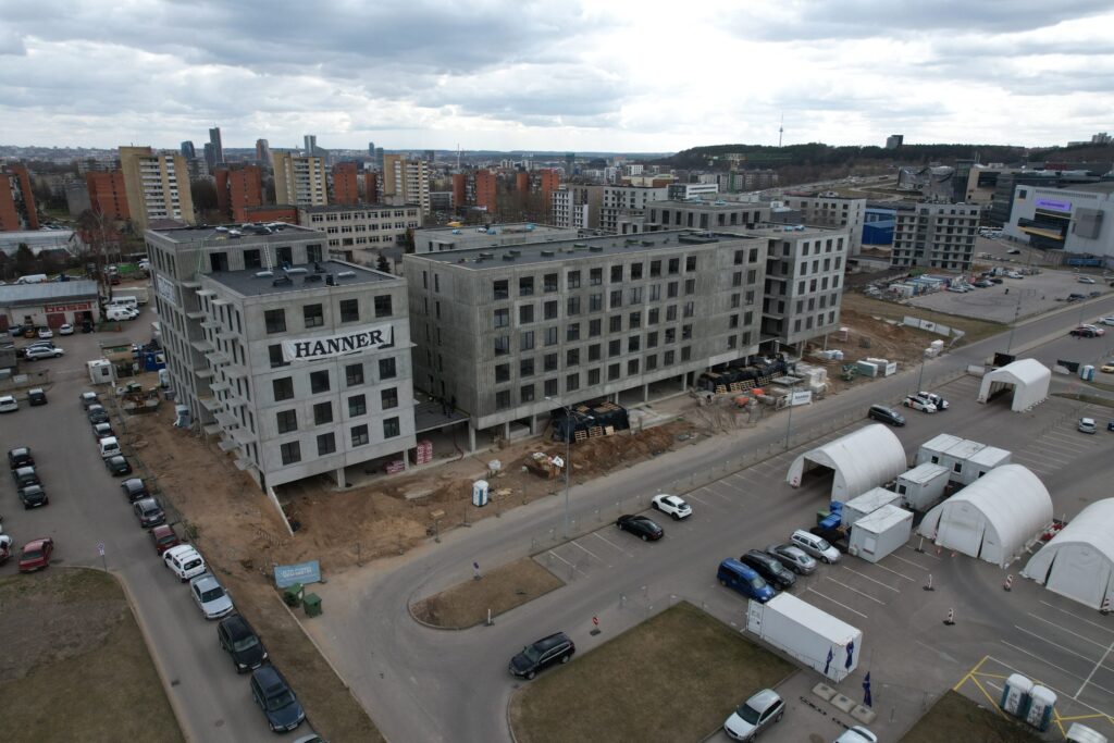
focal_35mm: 22
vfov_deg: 57.2
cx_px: 557
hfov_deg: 78.6
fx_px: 681
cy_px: 372
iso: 100
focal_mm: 8.38
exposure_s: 1/800
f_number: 2.8
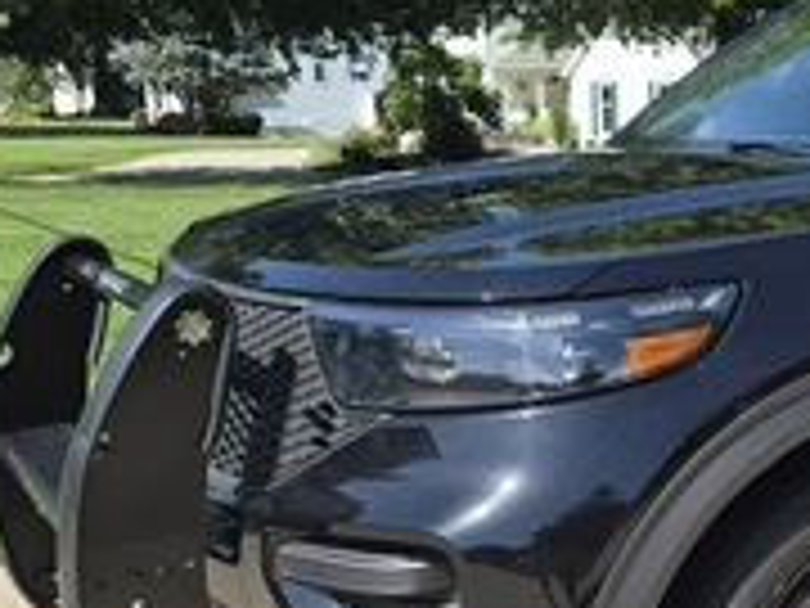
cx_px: 806
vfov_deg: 28.3
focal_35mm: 51
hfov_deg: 34.2
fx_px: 1193
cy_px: 414
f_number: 1.8
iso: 80
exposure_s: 1/3632
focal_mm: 5.4
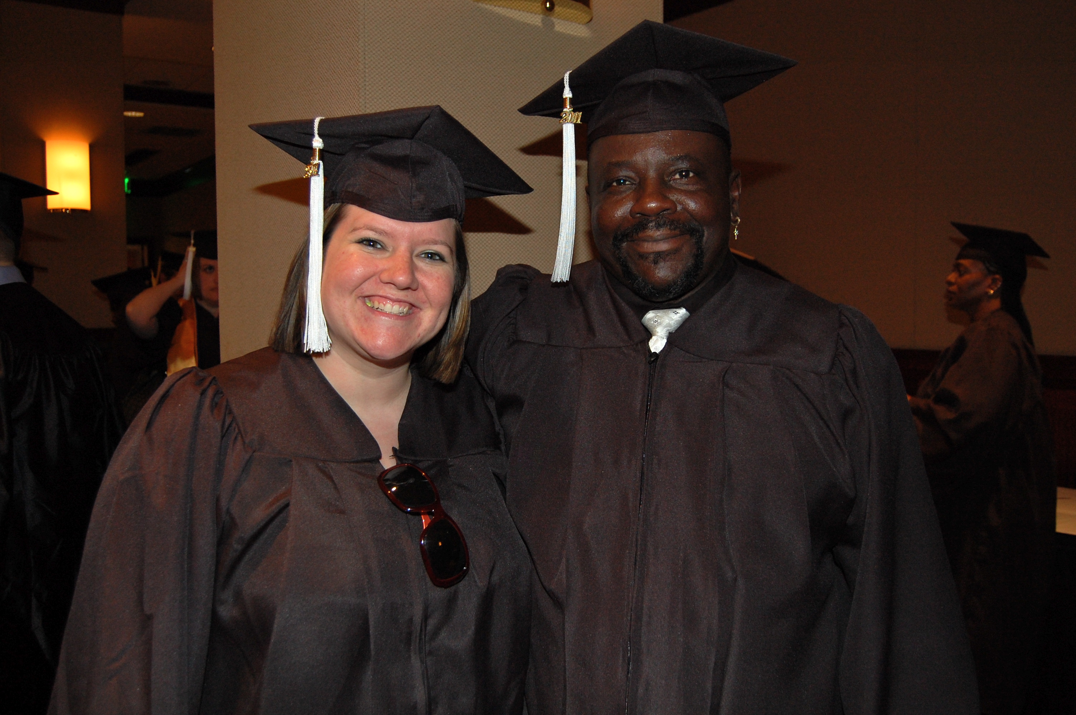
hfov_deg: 62.0
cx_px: 538
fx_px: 896
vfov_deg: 43.5
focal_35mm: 30
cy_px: 358
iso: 400
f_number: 4
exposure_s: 1/60
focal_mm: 20
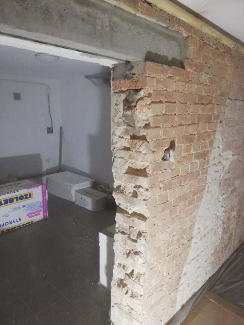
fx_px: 244
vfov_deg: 67.3
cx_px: 122
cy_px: 162
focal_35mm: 26
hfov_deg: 53.1
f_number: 2.2
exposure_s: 1/33.3
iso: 320
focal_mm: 3.81
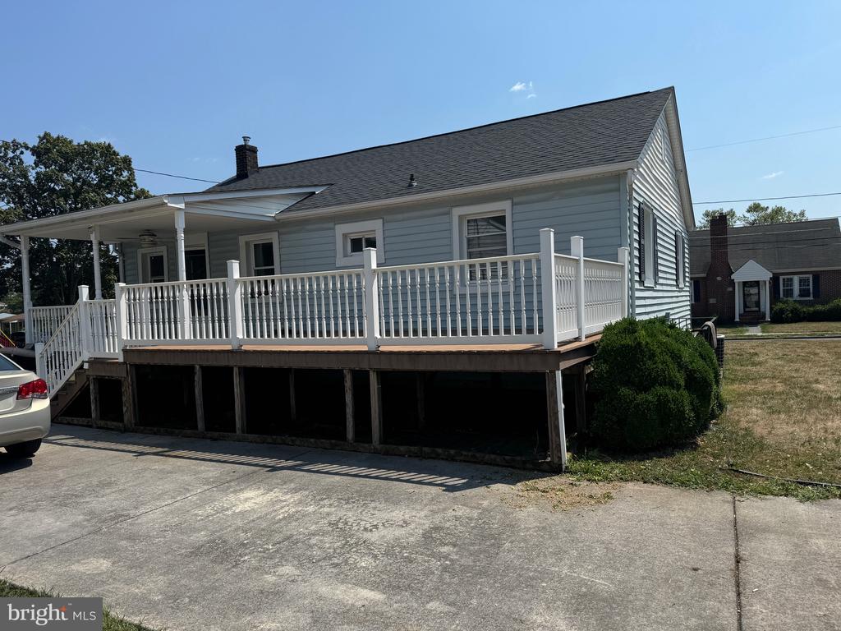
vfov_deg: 56.8
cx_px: 420
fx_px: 583
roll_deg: +2.1
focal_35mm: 24
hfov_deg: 71.6
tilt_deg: -1.8
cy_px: 316
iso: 80
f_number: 1.78
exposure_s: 1/5348
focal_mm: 6.76
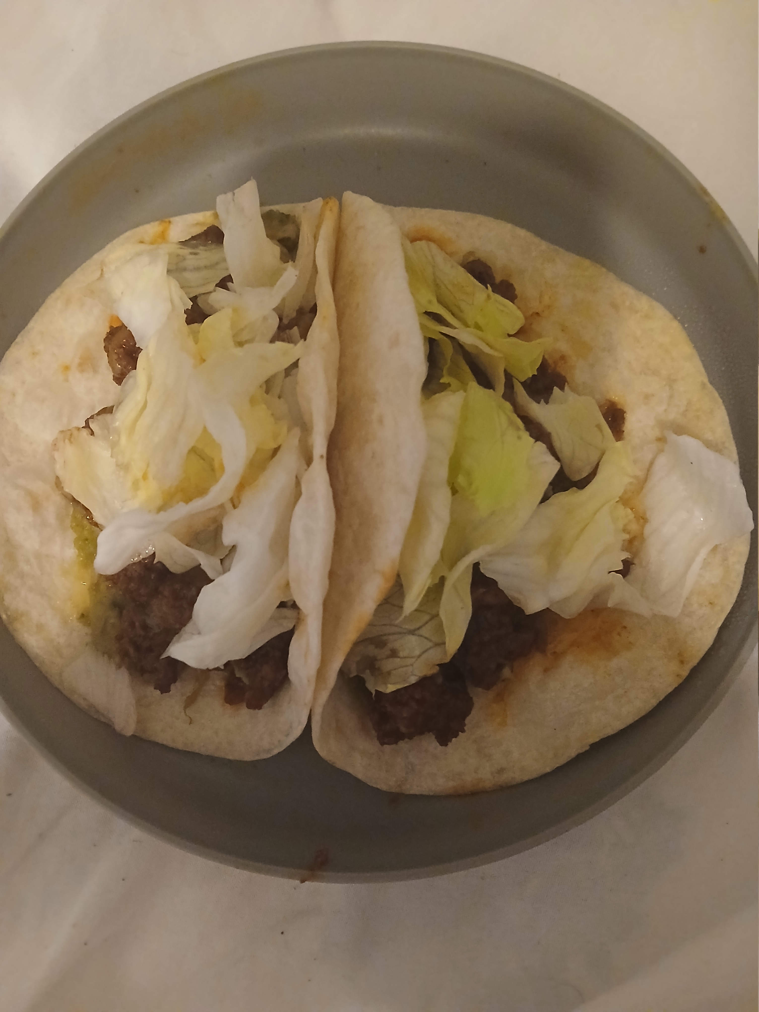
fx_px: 760
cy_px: 506
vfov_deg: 67.3
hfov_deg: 53.1
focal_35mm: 26
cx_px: 380
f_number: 1.8
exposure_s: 1/15
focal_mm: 3.98
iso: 1250
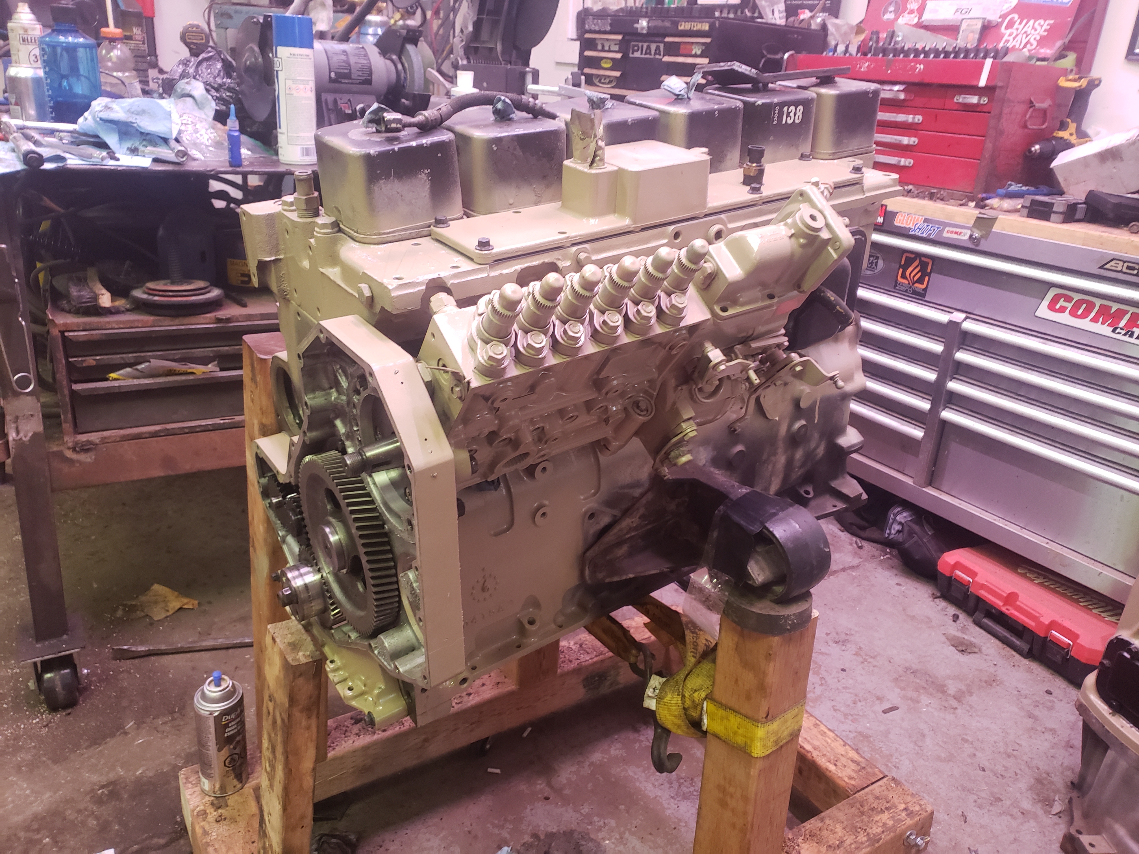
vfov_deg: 53.1
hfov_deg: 67.3
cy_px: 427
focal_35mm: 26
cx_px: 570
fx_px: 856
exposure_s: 1/30
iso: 250
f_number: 1.5
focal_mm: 4.3
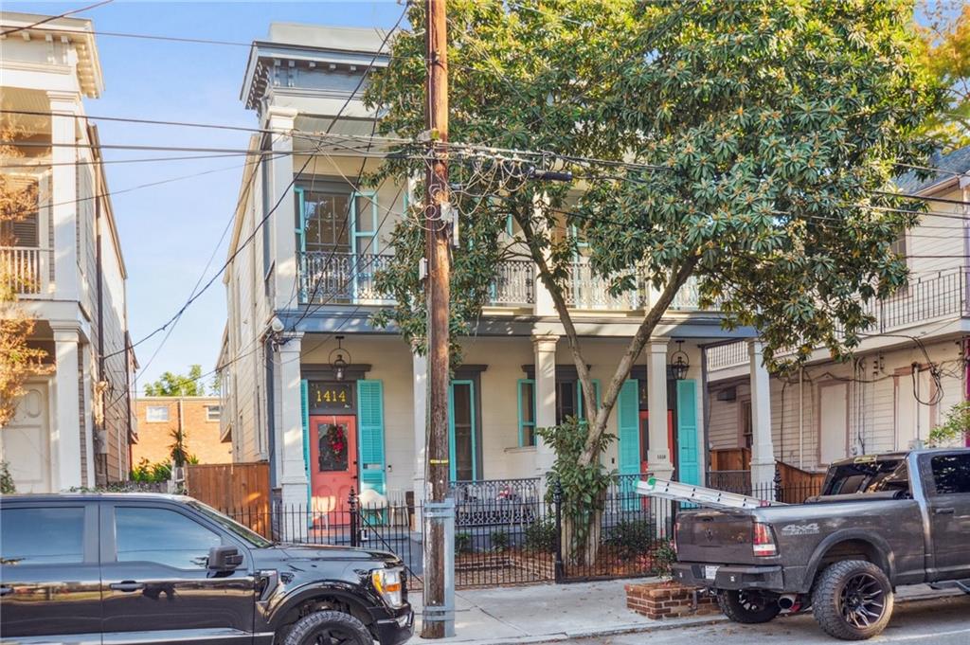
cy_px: 322
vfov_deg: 41.6
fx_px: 848
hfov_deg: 59.5
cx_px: 485
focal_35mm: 32
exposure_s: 1/160
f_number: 7.1
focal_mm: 21
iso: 800
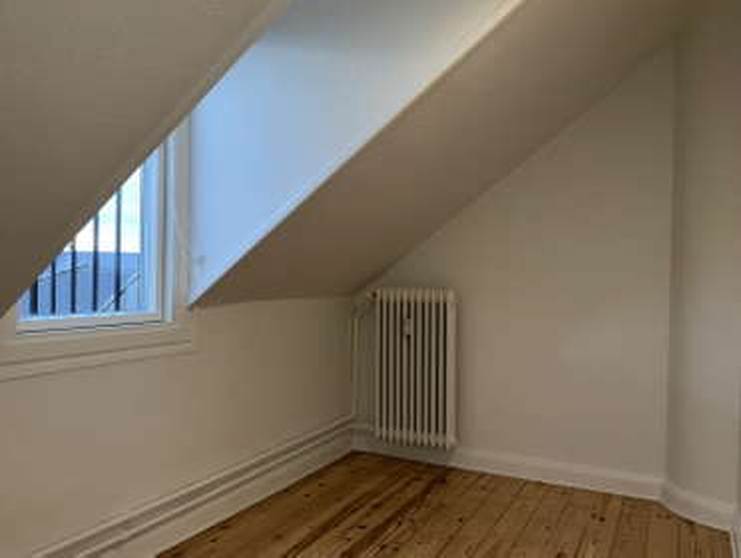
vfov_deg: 48.3
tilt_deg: -1.1
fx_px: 622
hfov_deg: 61.6
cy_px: 279
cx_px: 370
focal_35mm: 29
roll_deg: -1.0
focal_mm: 3
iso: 32
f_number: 1.8
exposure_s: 1/60
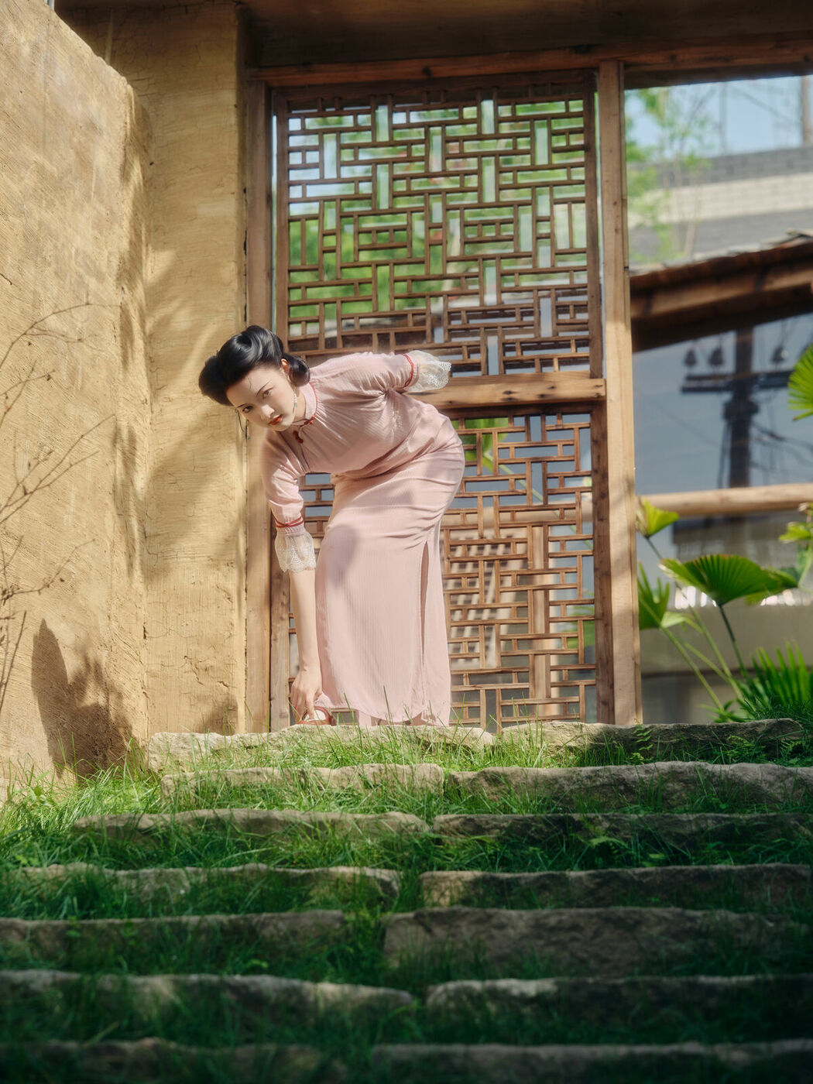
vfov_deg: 22.5
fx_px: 2724
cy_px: 542
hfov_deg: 17.0
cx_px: 406
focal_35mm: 87
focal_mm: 110
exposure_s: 1/1000
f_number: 4
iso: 400
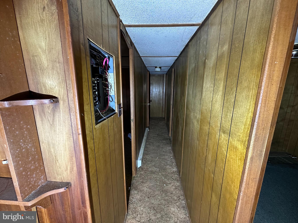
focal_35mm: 14
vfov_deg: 85.7
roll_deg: -0.6
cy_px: 112
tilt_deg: -10.6
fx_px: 121
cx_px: 149
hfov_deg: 102.1
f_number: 2.2
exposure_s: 1/63
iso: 320
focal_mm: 2.22
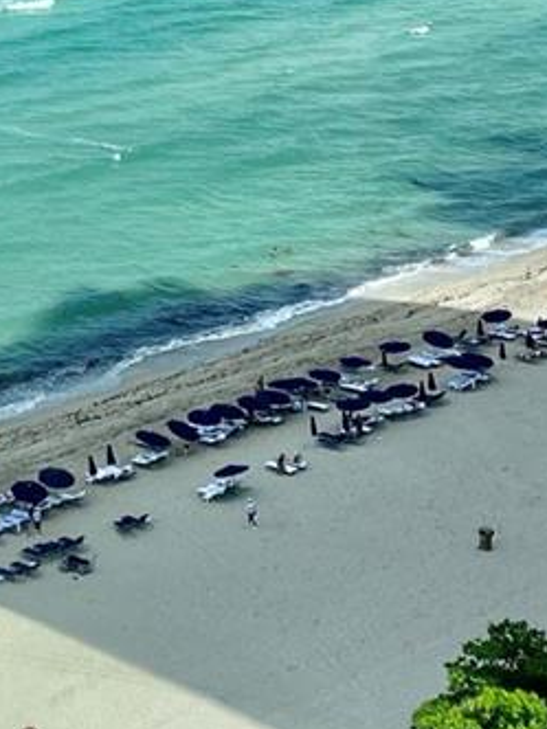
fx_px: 1981
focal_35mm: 94
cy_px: -154
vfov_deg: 19.6
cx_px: -299
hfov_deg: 14.5
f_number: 1.8
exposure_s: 1/1316
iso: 32
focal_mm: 4.25
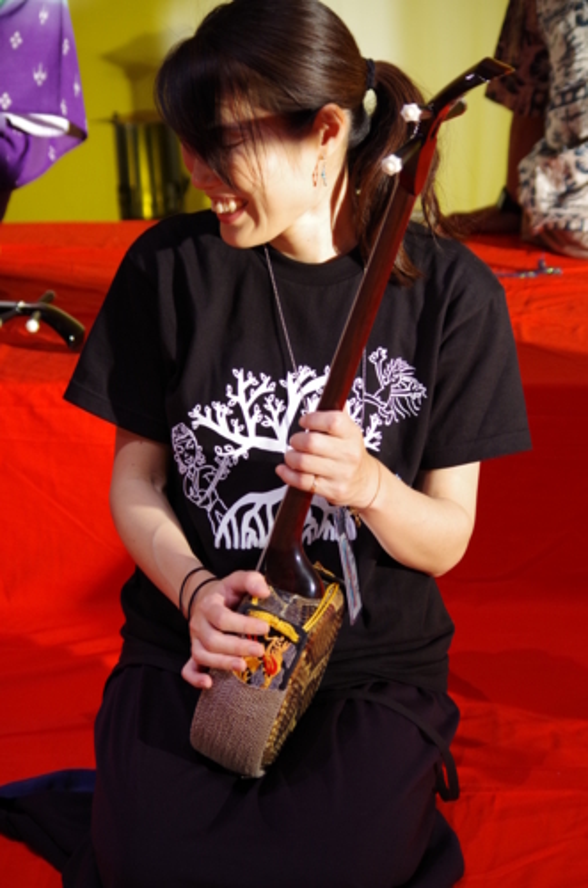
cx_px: 294
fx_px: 1846
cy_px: 444
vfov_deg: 27.0
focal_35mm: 75
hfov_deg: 18.1
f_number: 4
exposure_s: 1/100
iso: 800
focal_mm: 50
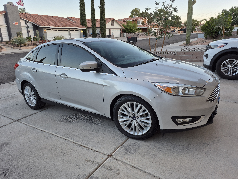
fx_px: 158
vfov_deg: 58.9
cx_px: 119
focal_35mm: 23
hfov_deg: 73.9
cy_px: 90
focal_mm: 5.4
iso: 25
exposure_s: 1/180
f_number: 1.8
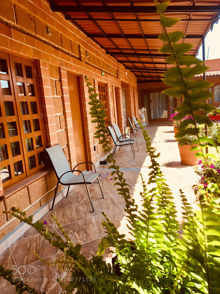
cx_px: 110
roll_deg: +3.1
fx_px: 246
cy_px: 147
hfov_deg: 48.2
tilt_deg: -6.0
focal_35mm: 29
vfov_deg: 61.7
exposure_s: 1/599
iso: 32
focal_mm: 4.15
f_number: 2.2
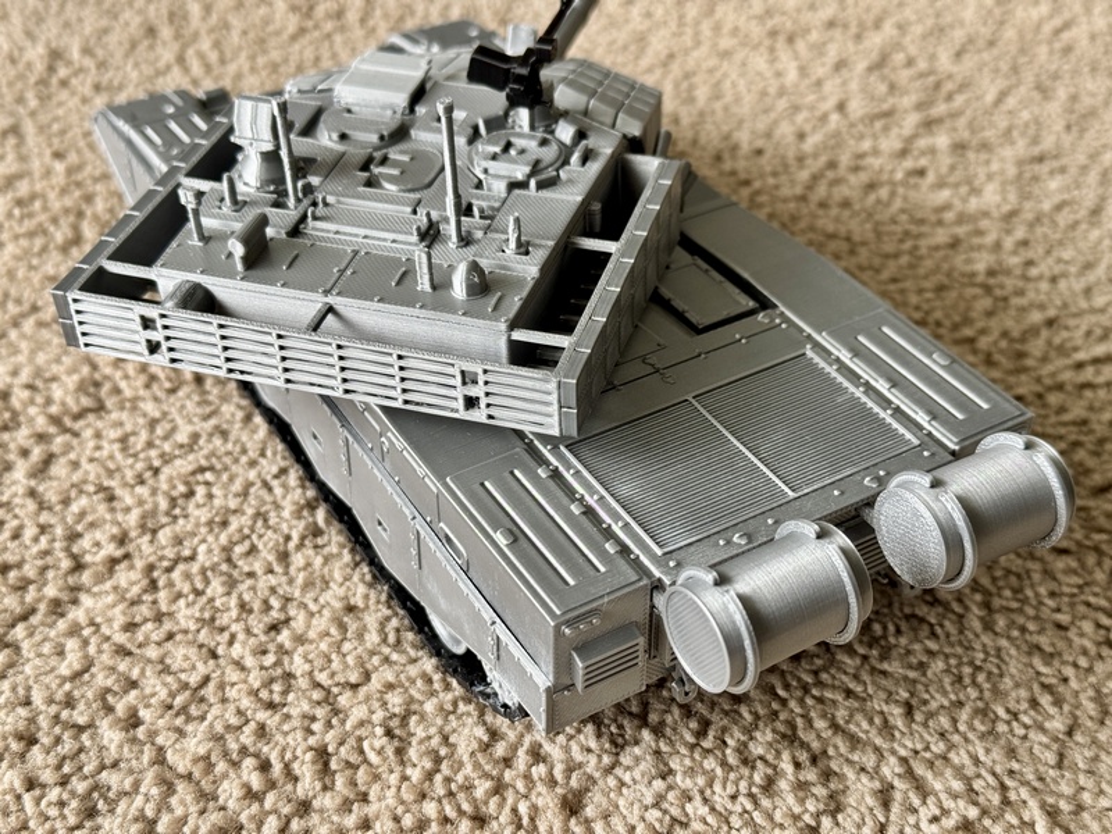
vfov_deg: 30.3
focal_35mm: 48
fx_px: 1542
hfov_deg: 39.7
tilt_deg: -38.6
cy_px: 417
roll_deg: +0.3
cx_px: 556
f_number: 1.78
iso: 80
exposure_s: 1/121
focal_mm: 6.76
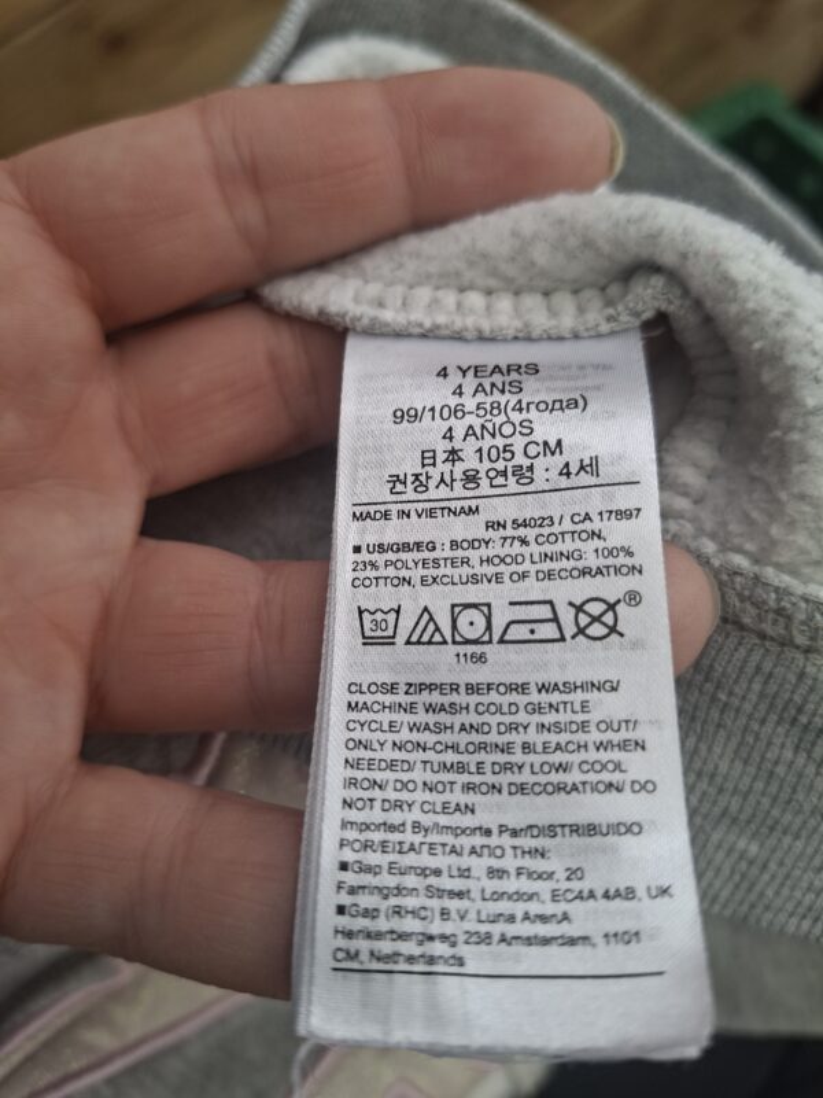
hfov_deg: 58.9
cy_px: 549
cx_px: 412
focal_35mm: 23
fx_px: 729
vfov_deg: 73.9
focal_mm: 5.54
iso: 50
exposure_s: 1/100
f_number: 1.8
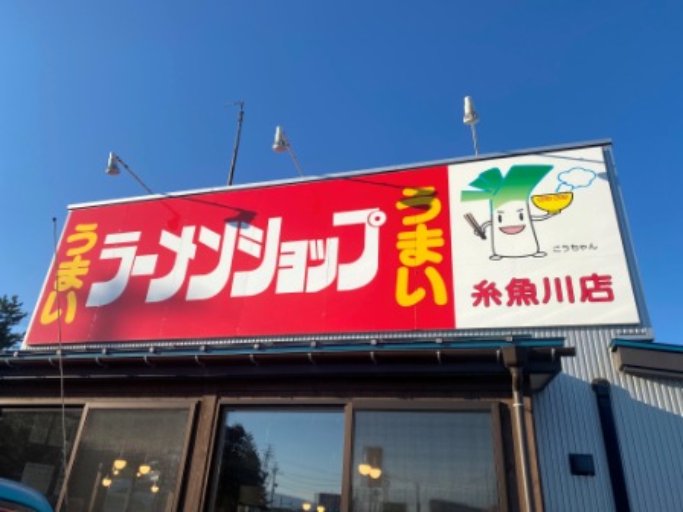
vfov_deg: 53.1
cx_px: 342
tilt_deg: +25.8
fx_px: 513
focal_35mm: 26
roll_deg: -4.8
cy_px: 256
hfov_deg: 67.3
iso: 32
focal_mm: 4.25
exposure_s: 1/2066
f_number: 1.8
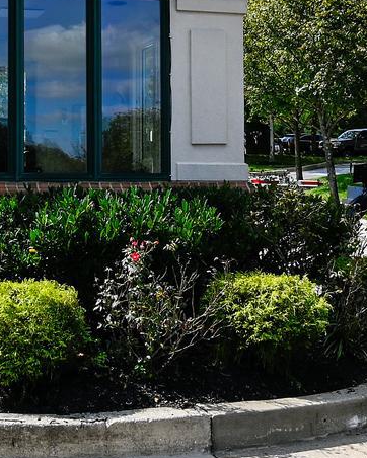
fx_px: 923
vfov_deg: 27.7
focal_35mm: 68
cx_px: 111
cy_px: 156
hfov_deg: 22.4
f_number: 8
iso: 100
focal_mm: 16
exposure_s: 1/400
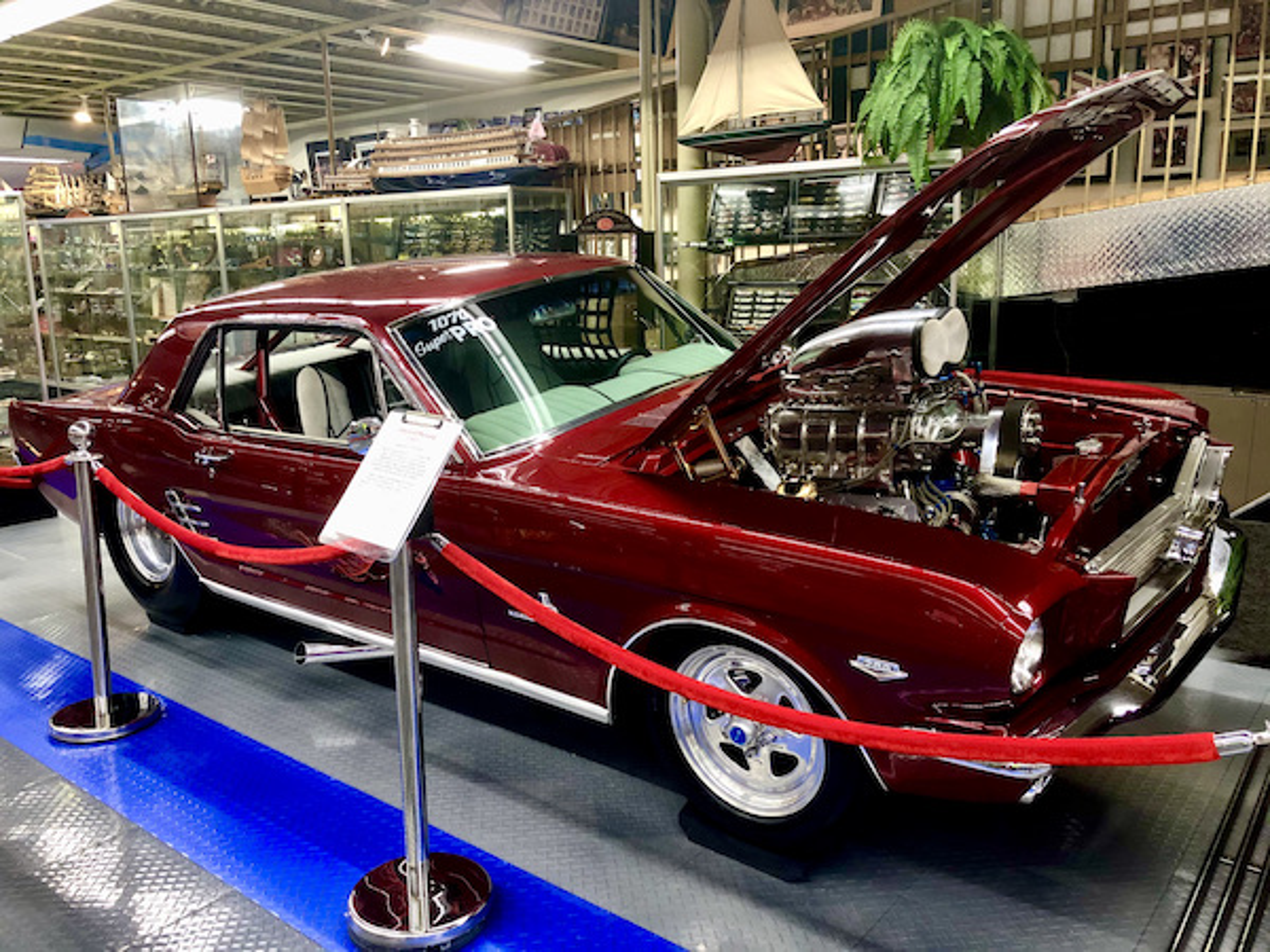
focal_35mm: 28
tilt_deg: -11.2
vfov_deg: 49.7
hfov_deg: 63.4
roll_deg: +1.4
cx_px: 635
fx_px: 1027
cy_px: 476
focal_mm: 4
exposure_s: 1/15
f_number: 1.8
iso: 80
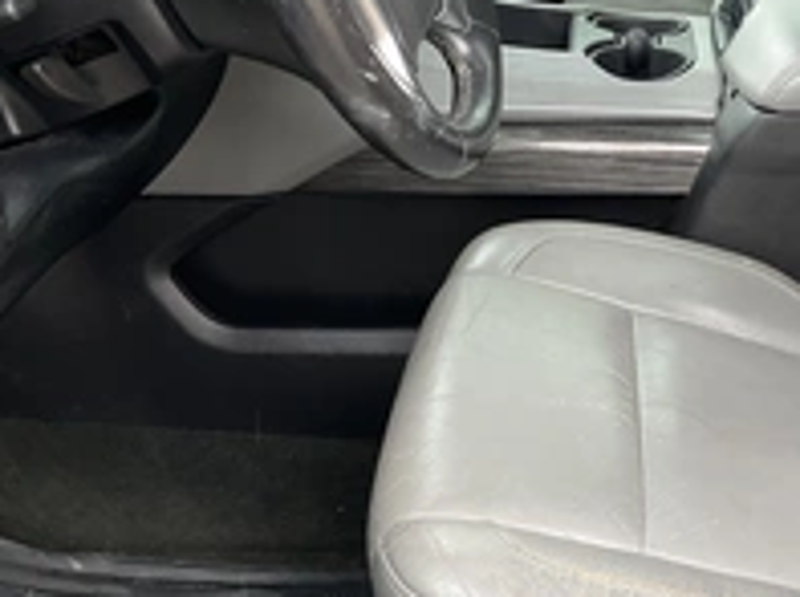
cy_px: 386
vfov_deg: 24.6
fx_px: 1361
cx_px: 638
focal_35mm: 59
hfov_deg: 31.9
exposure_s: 1/118
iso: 64
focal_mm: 3
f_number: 1.8
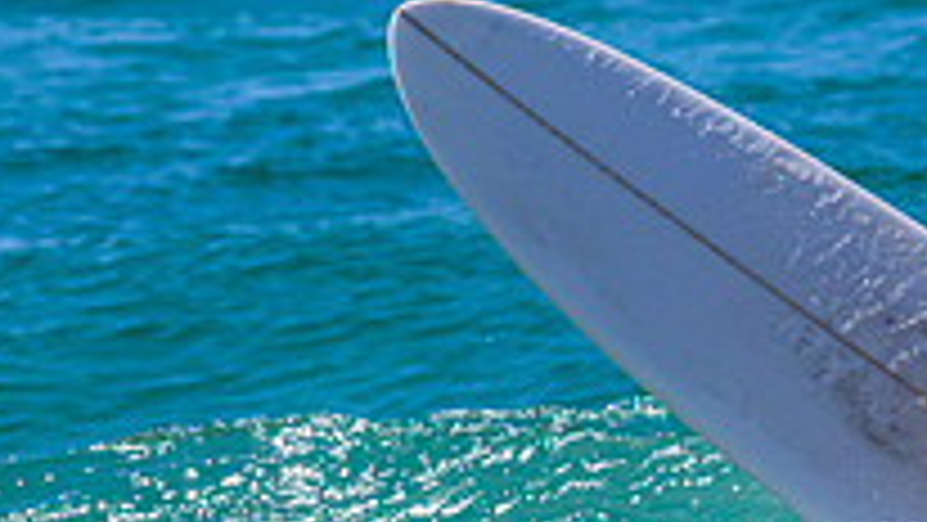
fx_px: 40888
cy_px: 961
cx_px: 1063
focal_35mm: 1663
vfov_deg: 0.7
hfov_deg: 1.3
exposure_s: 1/2000
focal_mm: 410
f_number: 11
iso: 800
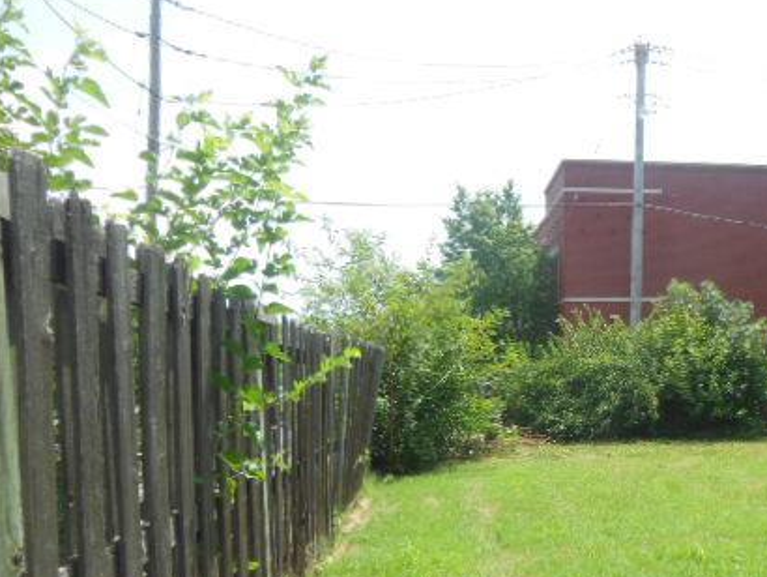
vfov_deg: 36.1
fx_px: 865
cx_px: 582
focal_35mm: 39
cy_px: 423
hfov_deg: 46.0
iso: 125
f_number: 3.5
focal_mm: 4.5
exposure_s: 1/640
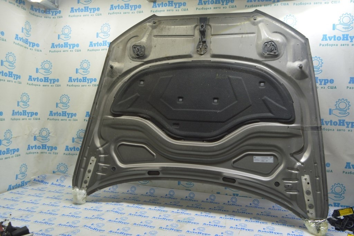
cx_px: 177
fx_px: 265
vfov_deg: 47.9
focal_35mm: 27
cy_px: 118
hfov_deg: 67.4
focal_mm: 18
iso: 400
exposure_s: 1/20
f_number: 5.6
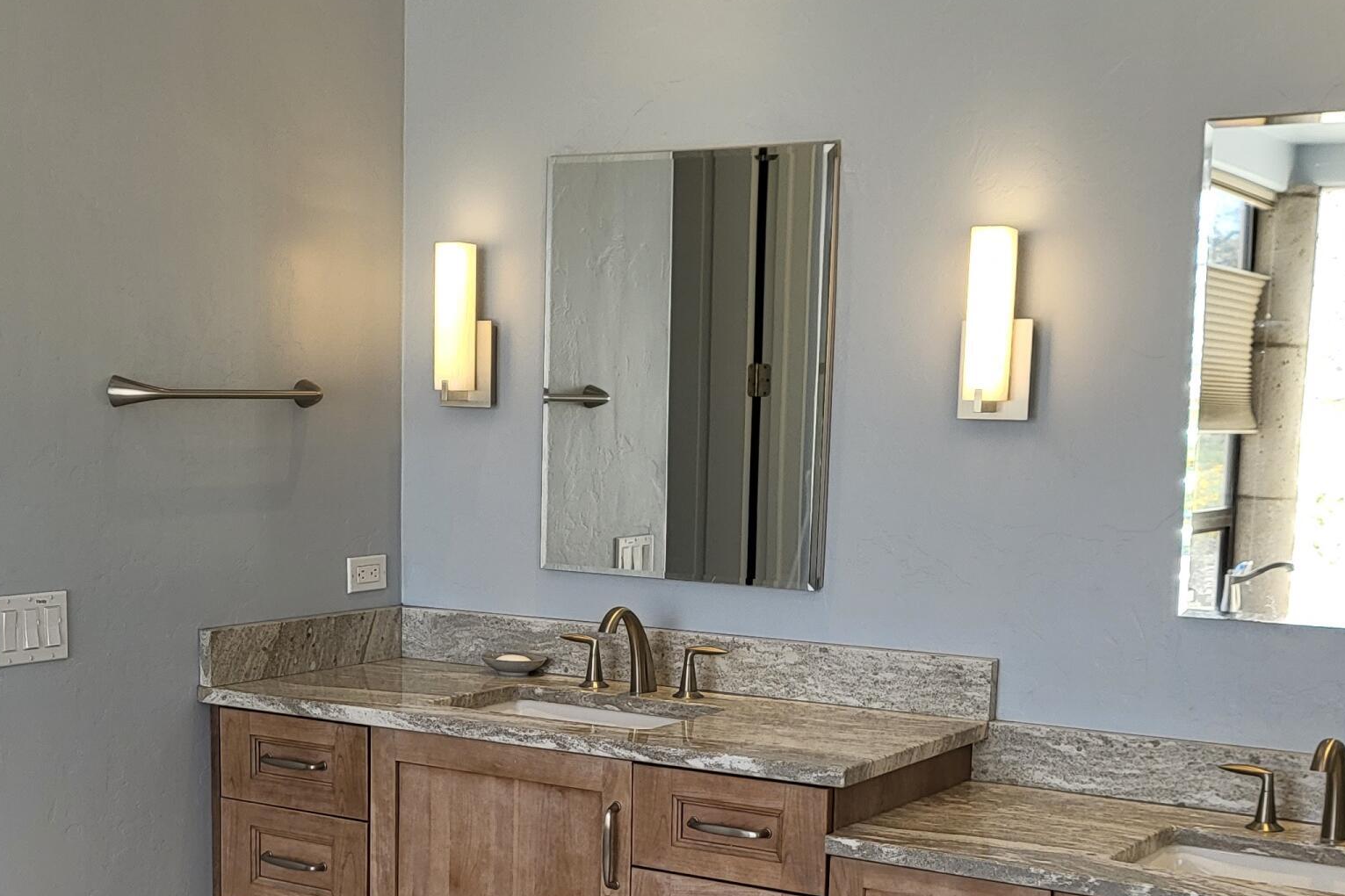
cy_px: 753
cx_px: 566
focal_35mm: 53
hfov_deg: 37.4
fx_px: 1980
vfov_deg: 25.0
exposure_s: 1/186
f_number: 1.8
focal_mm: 4.25
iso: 50
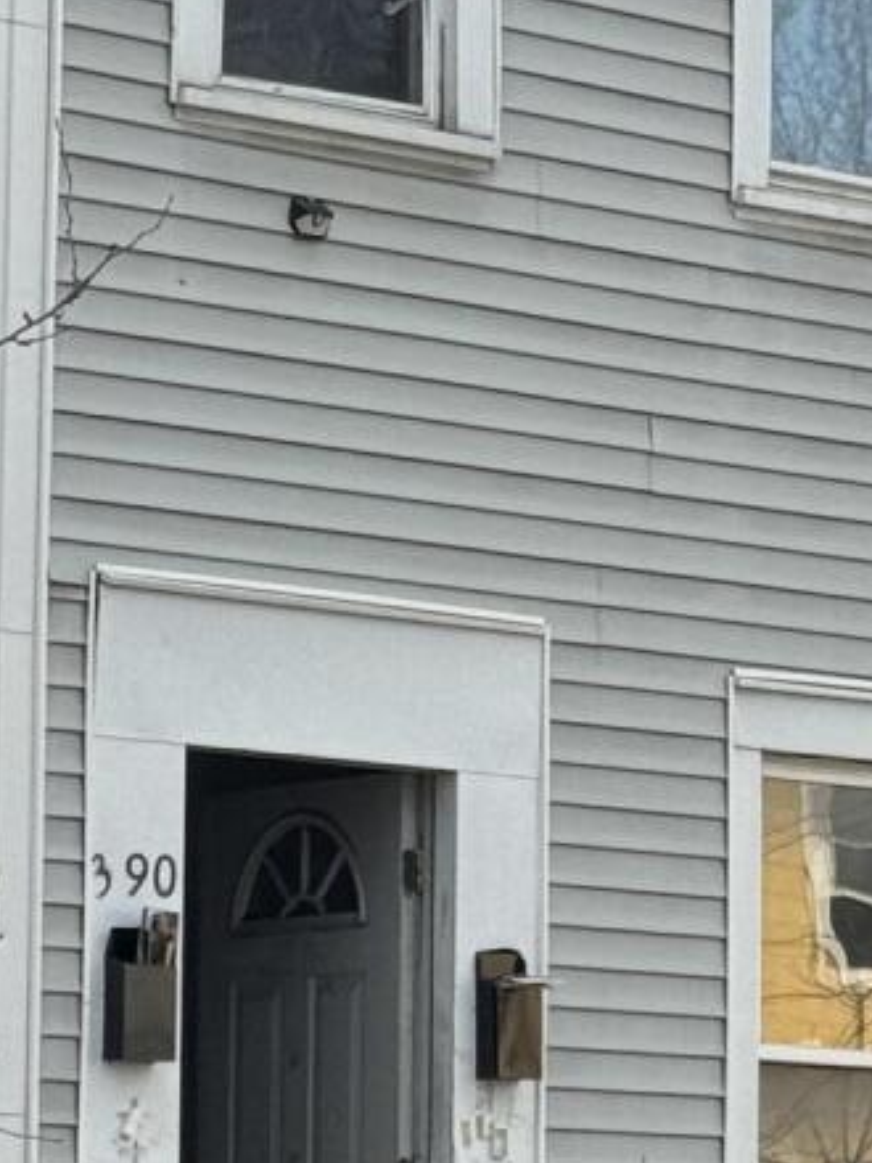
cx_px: 576
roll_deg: -1.0
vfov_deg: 9.1
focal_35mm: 218
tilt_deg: +5.2
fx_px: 7322
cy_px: 579
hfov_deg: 6.8
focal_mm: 6.76
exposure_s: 1/1818
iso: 64
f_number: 1.78
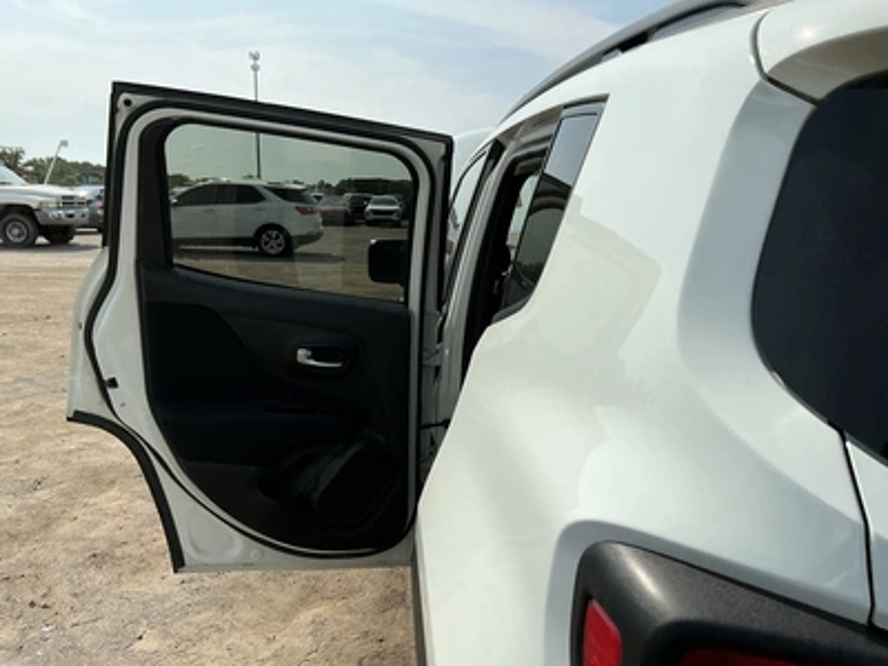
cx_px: 444
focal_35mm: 28
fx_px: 718
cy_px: 333
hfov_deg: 63.4
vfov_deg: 49.7
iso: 25
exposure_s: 1/3534
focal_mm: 3
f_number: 1.8
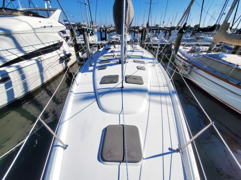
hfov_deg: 106.2
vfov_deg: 89.9
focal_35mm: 13
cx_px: 120
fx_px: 91
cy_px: 90
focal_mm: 1.8
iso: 50
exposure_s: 1/2048
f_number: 2.2
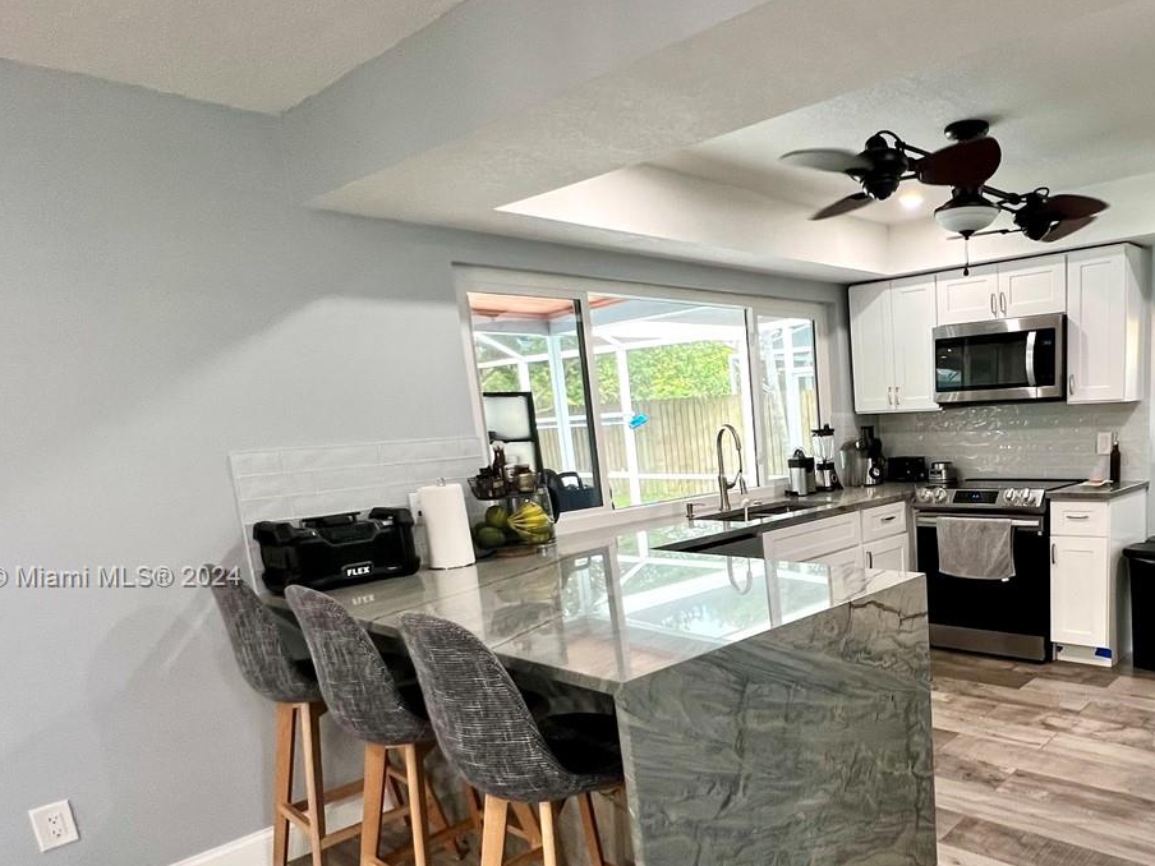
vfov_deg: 57.6
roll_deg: +2.6
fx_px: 767
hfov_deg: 69.4
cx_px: 855
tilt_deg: -11.2
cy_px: 579
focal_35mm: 23
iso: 200
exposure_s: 1/120
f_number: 1.8
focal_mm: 1.57
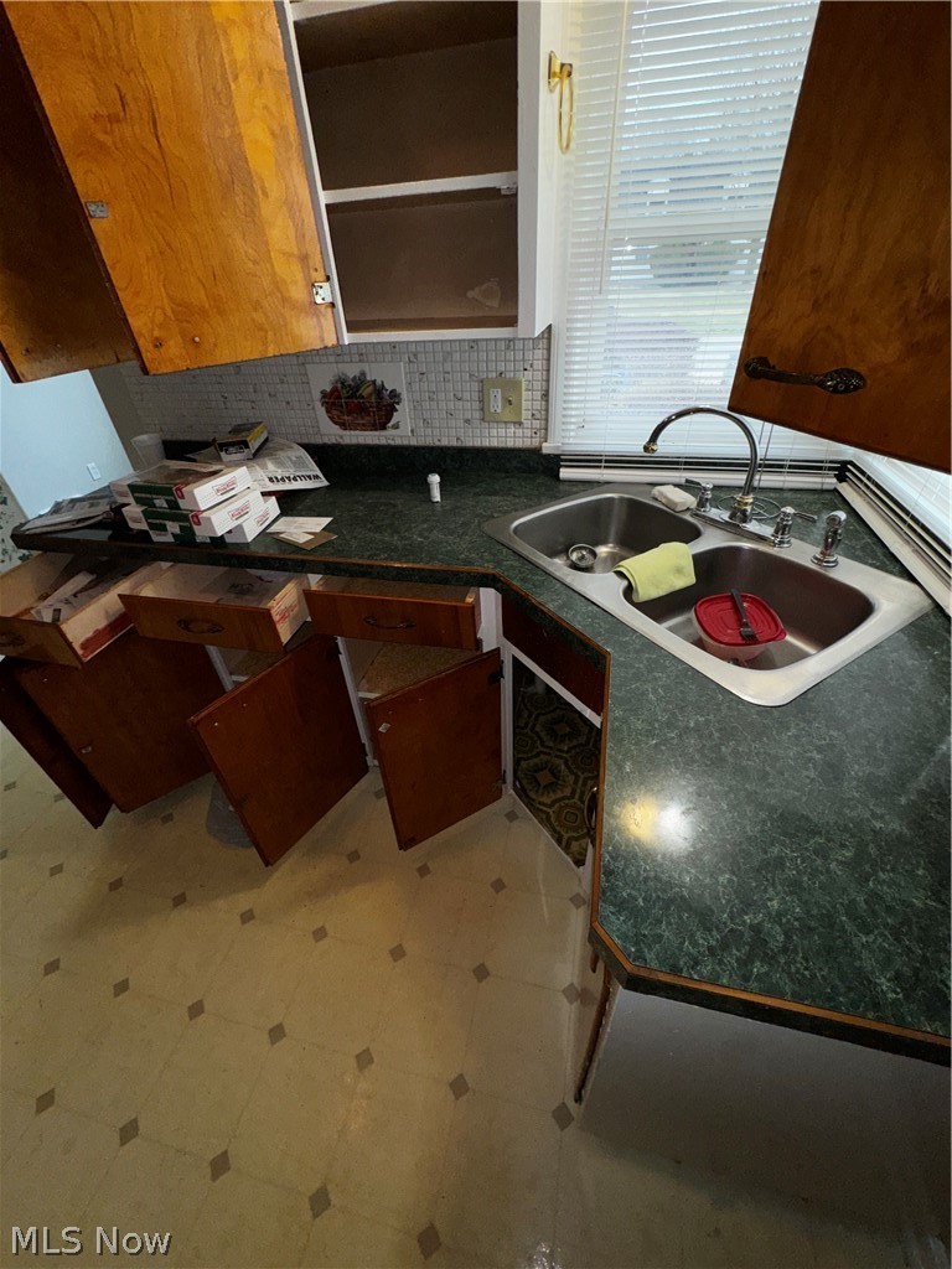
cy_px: 634
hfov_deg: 85.7
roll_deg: +2.8
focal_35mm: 14
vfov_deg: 102.1
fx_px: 513
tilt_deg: -35.8
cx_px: 476
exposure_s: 1/122
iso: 50
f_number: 2.2
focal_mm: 2.22
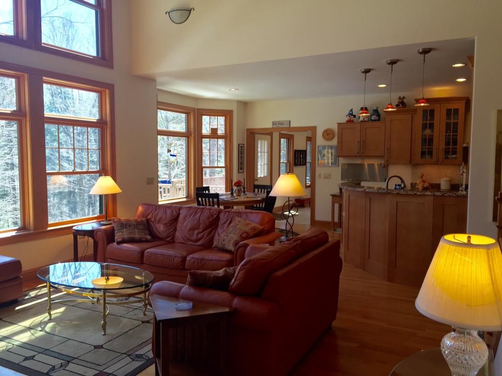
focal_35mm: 29
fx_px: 421
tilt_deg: -3.5
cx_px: 251
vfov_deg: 48.2
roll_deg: -0.4
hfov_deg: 61.7
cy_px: 188
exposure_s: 1/120
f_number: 2.2
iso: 50
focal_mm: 4.15
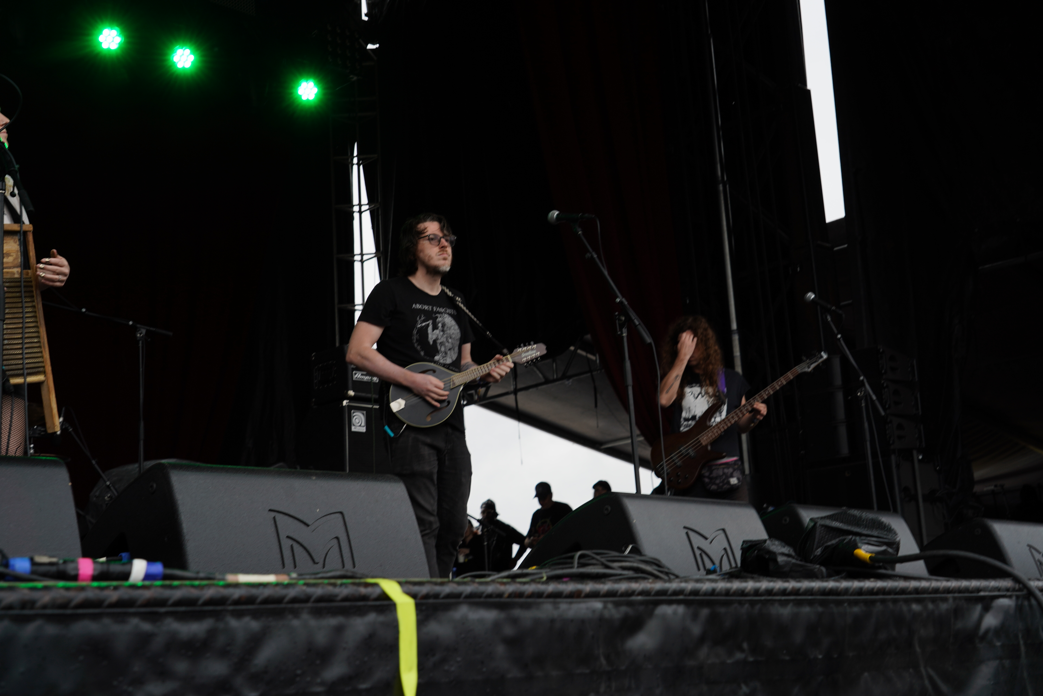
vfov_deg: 29.2
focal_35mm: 46
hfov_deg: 42.7
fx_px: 1333
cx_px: 522
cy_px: 348
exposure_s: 1/160
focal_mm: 46
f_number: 7.1
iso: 100
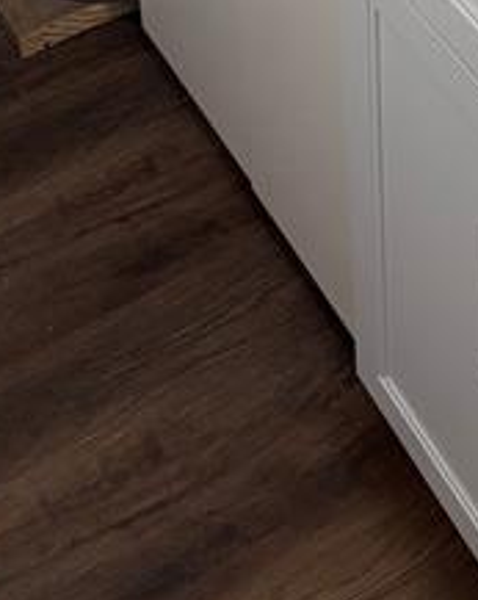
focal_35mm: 90
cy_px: -448
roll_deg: -2.7
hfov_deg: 16.3
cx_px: 583
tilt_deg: -27.2
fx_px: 1595
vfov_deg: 17.6
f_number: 1.6
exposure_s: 1/121
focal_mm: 5.96
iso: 125
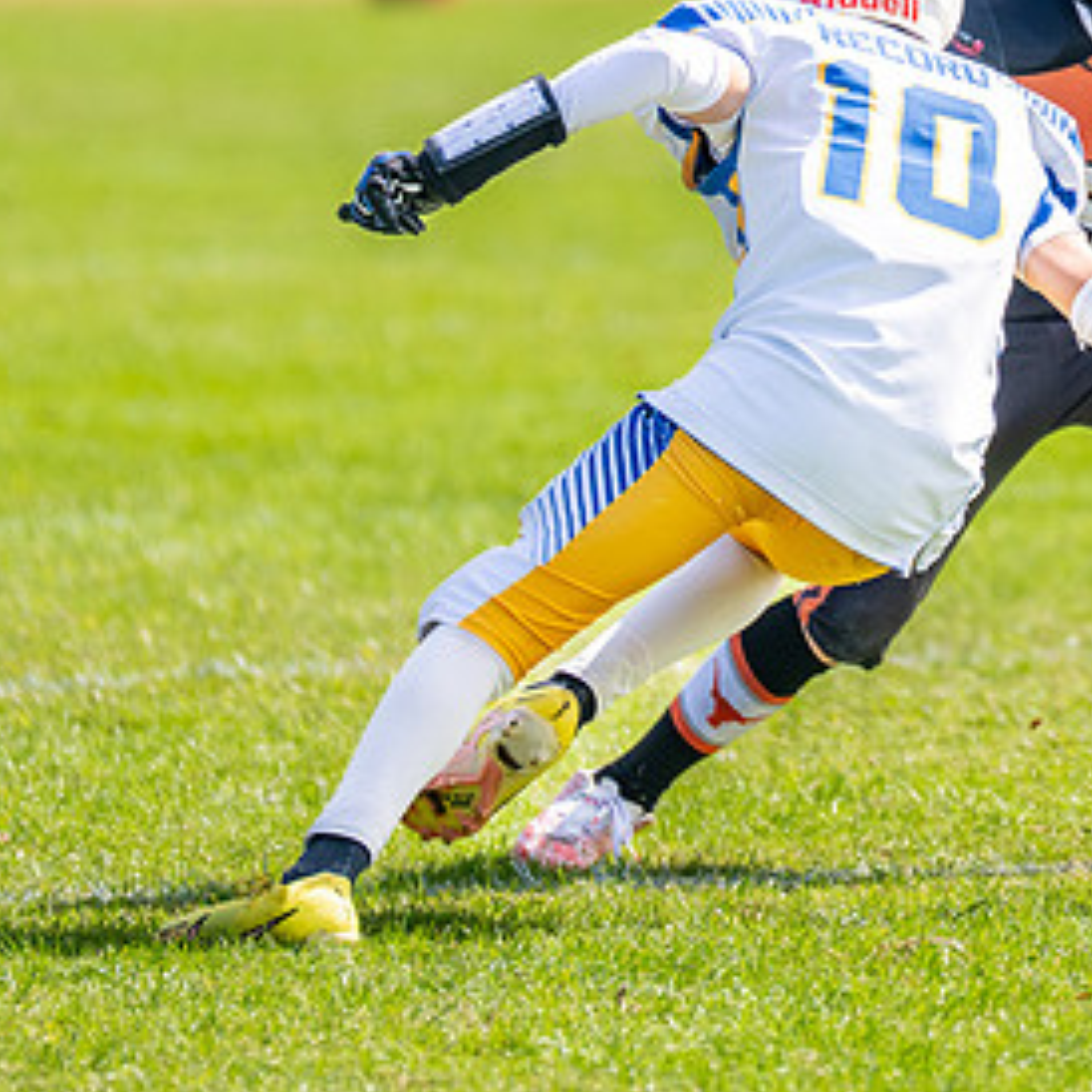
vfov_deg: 2.7
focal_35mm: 638
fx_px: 22770
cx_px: 1129
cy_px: 3
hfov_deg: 2.7
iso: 160
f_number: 2.8
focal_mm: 200
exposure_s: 1/2500
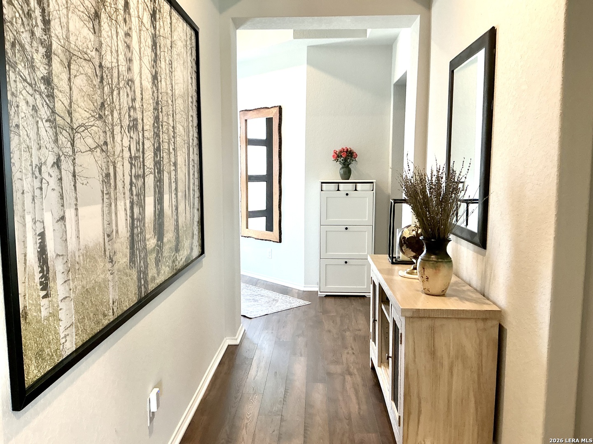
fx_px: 497
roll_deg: -0.6
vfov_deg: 48.2
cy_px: 222
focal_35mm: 29
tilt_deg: -7.0
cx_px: 296
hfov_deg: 61.7
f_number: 1.8
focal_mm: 3
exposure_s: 1/60
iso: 100
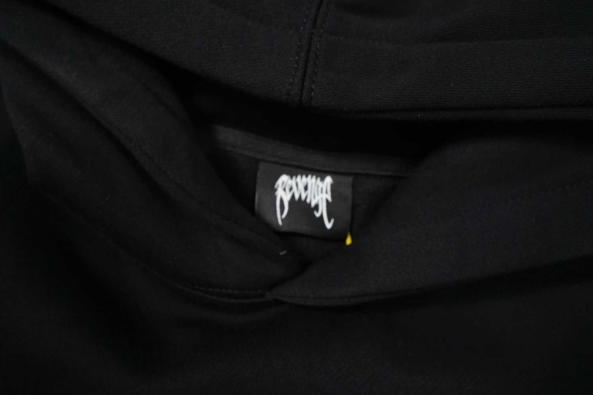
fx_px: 576
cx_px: 296
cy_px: 198
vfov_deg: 37.9
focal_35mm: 35
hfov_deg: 54.4
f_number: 10
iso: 1600
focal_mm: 35
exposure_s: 1/100
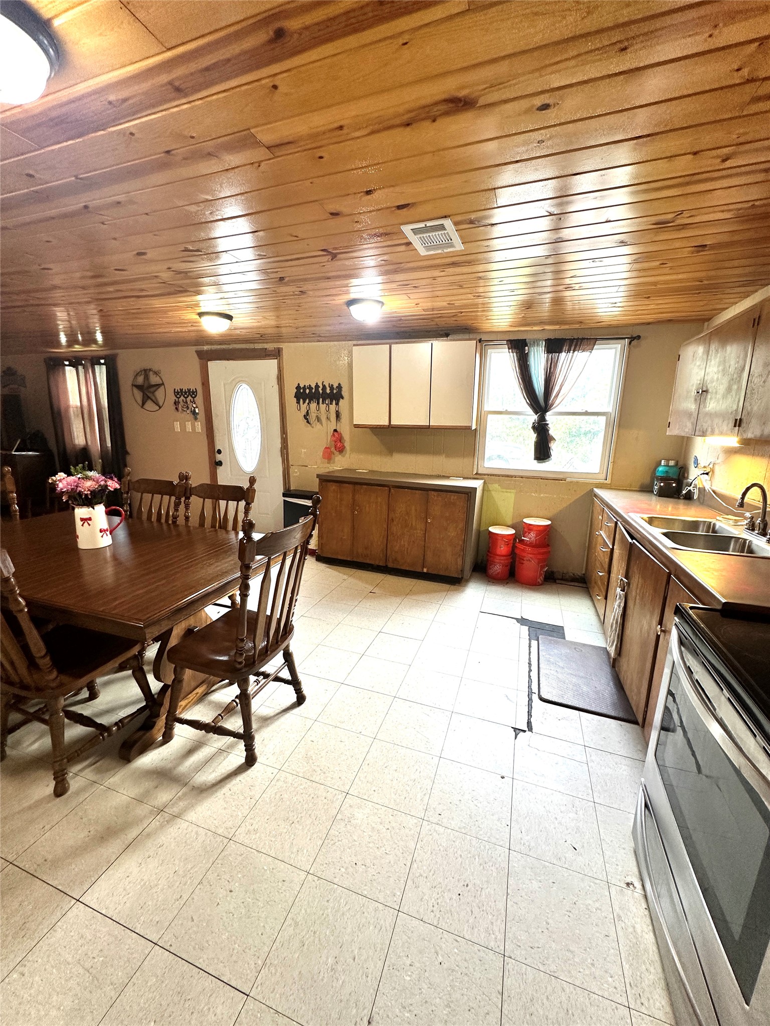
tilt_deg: -11.9
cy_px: 513
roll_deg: -2.1
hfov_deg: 85.7
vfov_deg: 102.1
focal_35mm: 14
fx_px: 415
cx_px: 385
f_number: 2.2
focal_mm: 2.22
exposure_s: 1/60
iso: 160
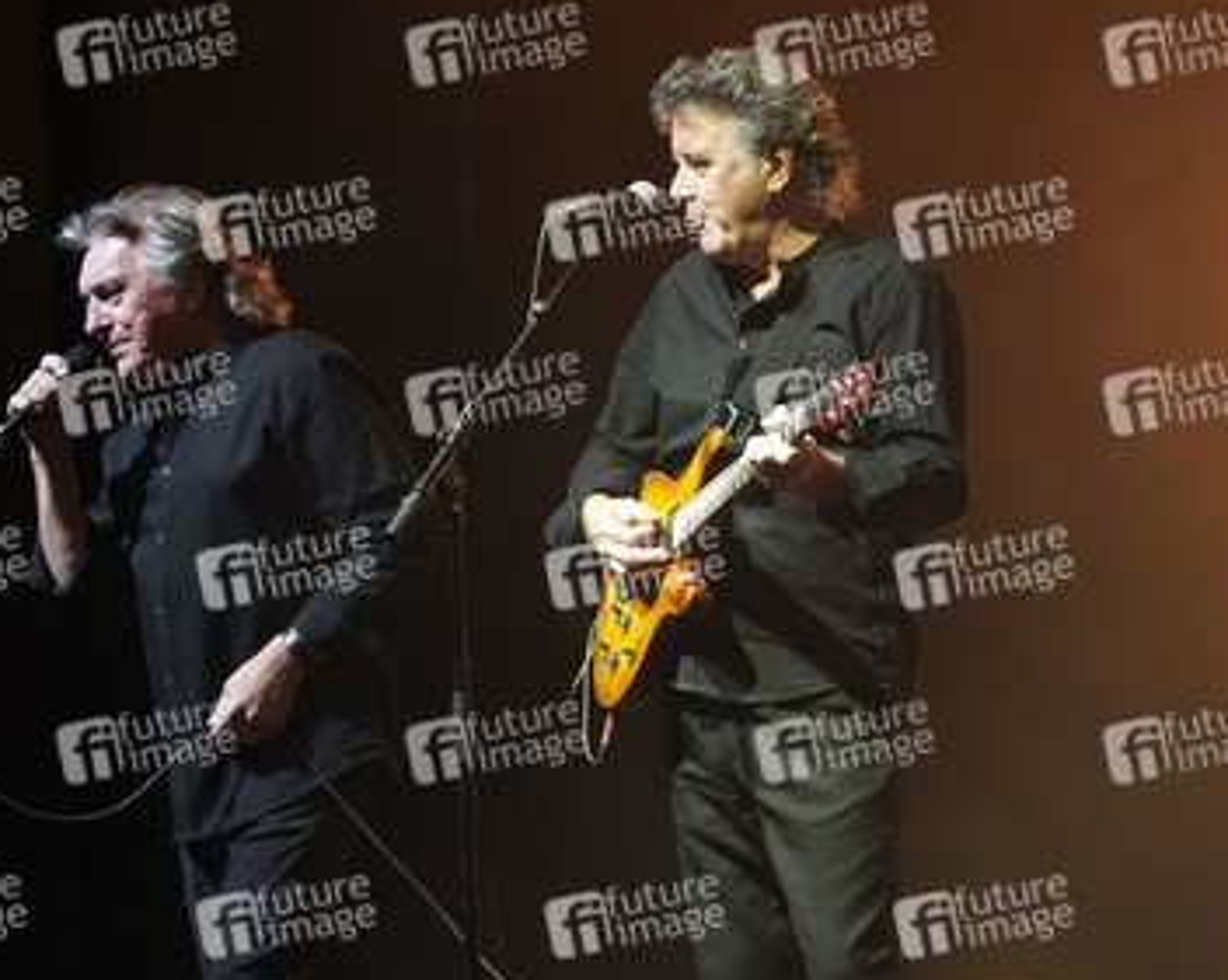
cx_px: 542
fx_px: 12310
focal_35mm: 339
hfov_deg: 5.7
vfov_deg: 4.6
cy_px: 481
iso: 3200
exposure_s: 1/50
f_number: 7.1
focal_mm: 282
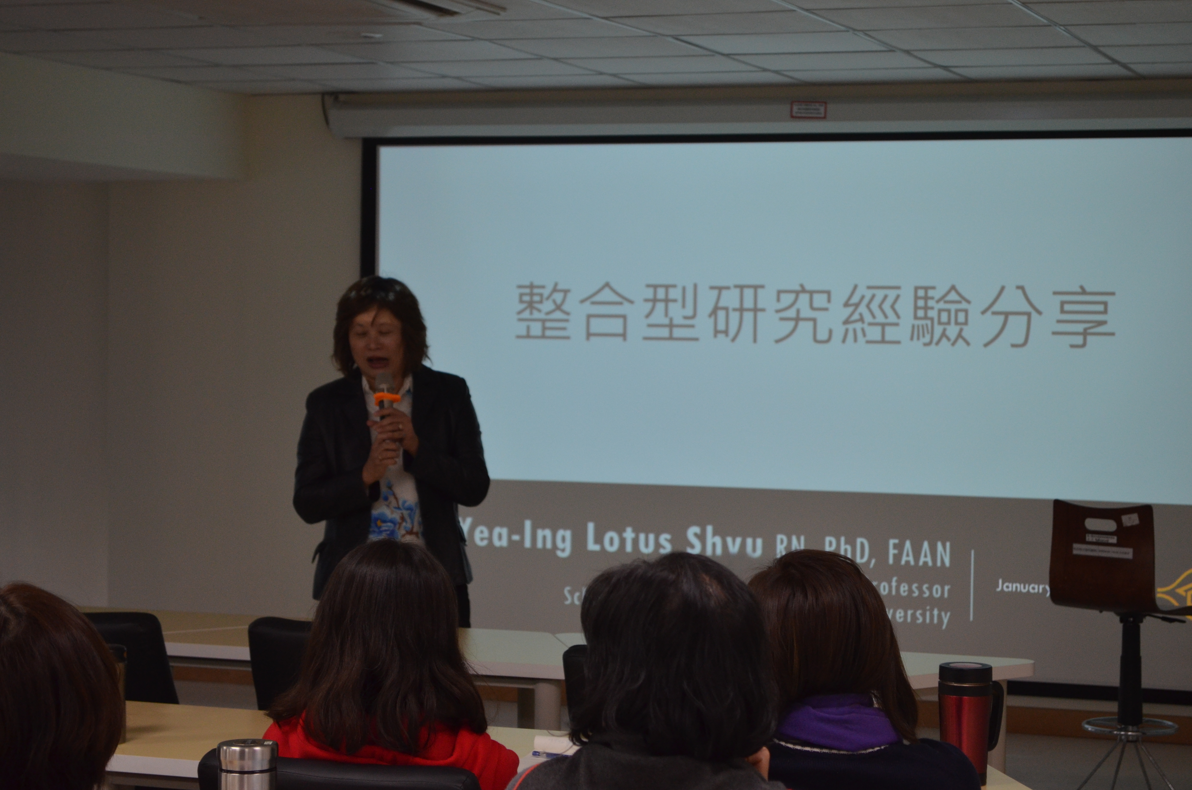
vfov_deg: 16.5
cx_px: 596
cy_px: 395
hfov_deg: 24.7
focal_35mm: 82
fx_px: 2726
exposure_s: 1/125
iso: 800
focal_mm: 55
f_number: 5.6
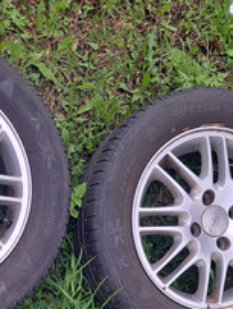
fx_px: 528
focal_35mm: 59
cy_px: 377
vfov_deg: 28.2
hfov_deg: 24.5
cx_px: 45
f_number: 1.8
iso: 50
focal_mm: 5.23
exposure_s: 1/50
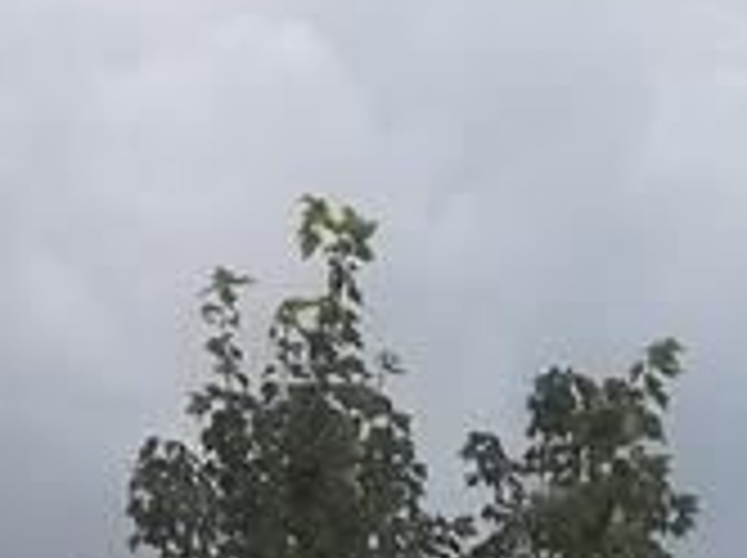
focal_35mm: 174
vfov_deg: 8.4
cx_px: -356
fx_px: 3749
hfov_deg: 11.0
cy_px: 740
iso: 64
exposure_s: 1/200
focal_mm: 5.7
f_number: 8.8
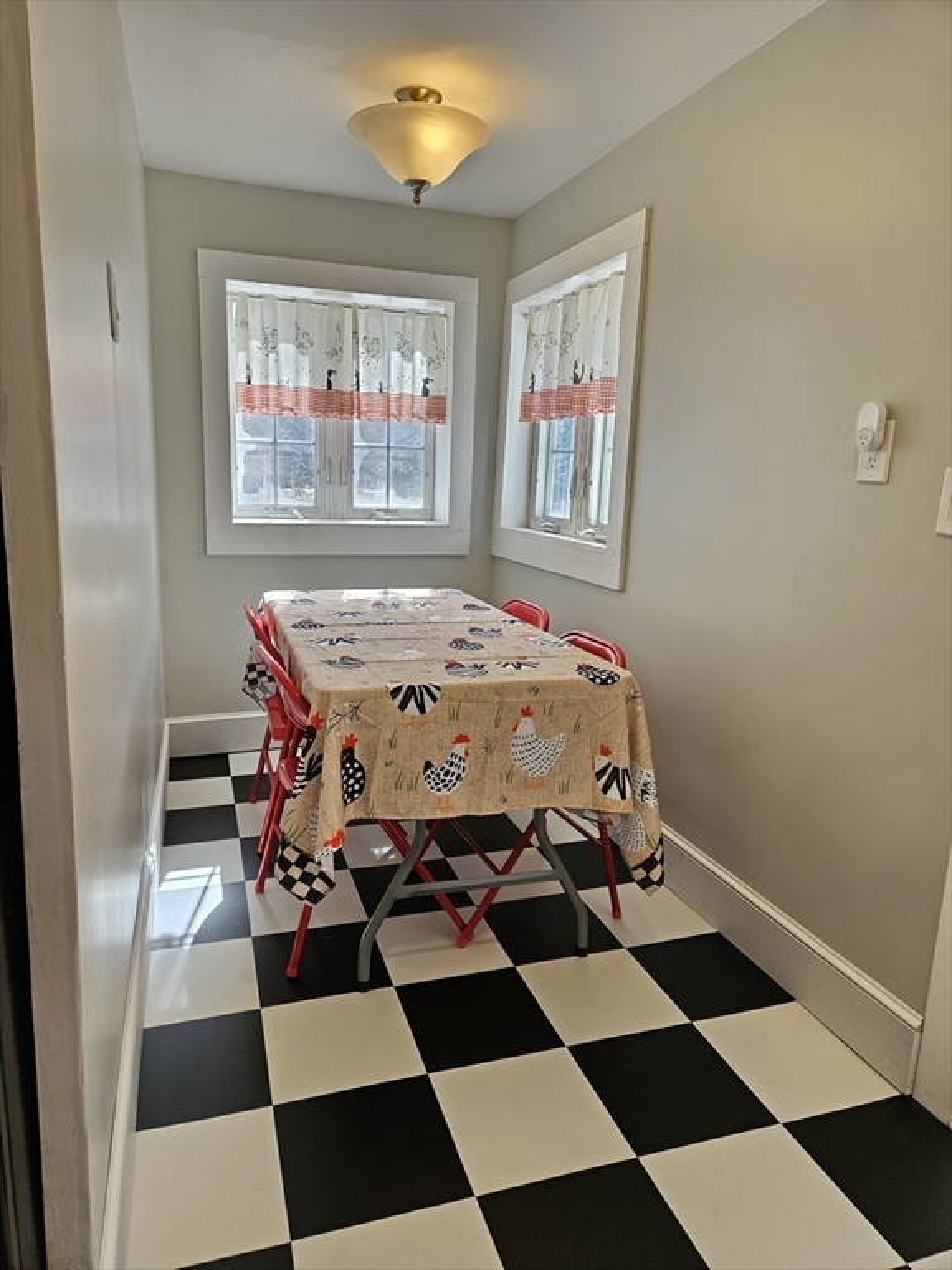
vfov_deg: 73.9
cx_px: 476
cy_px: 635
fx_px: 843
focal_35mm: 23
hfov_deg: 58.9
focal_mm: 5.4
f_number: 1.8
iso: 64
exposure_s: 1/120
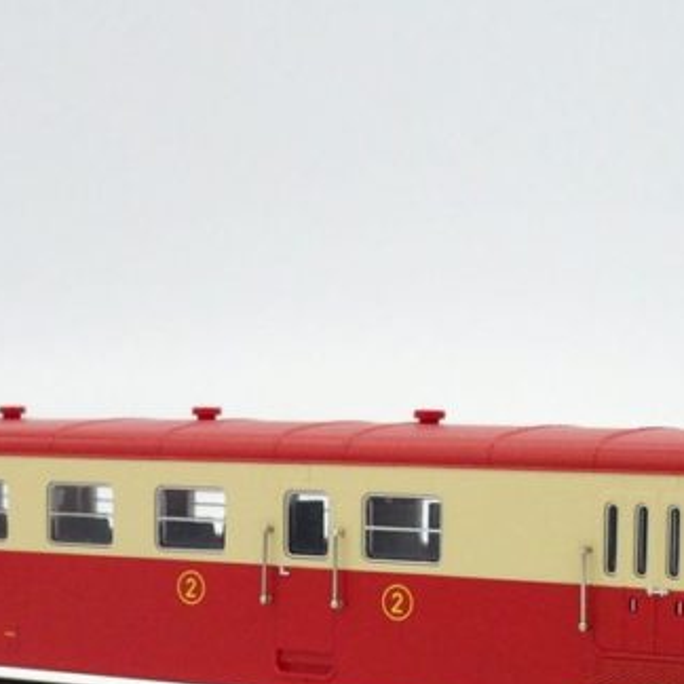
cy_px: 538
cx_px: 190
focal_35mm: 106
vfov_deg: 16.3
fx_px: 2370
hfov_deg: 16.4
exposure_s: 1/400
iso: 400
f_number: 4
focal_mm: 8.1
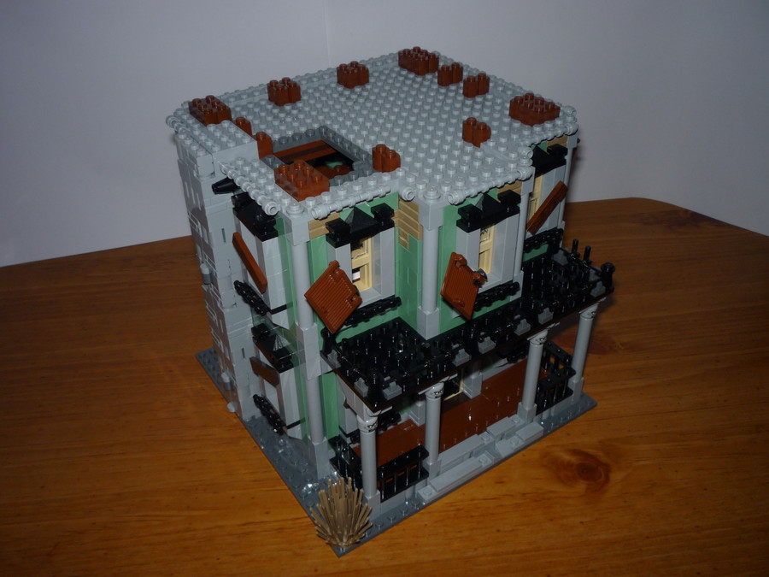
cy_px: 288
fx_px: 711
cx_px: 384
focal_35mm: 32
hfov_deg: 56.8
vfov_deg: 44.2
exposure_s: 1/30
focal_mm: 5.2
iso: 100
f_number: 4
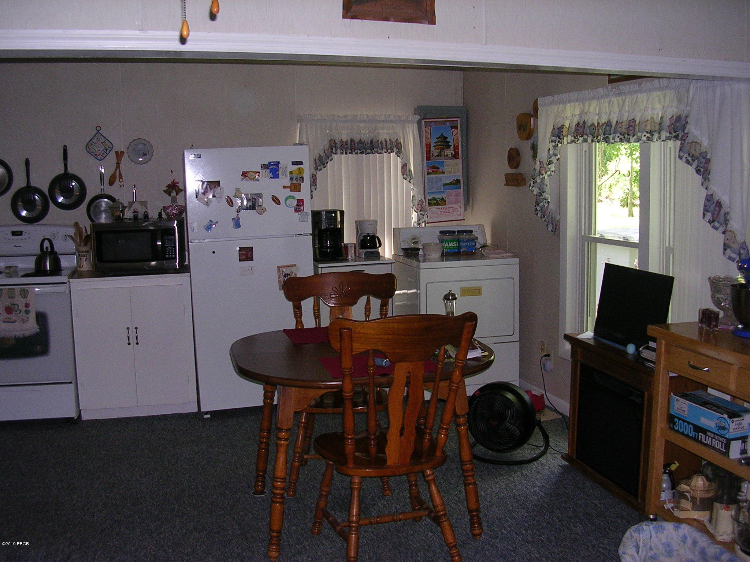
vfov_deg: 37.7
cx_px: 375
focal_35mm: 38
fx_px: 823
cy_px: 281
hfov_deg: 49.0
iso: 80
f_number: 2.8
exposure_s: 1/60.1
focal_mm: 5.8
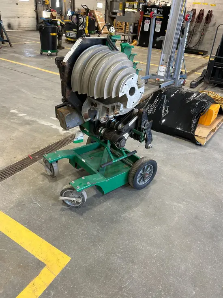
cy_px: 149
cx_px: 112
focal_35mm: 26
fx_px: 223
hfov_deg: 53.1
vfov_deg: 67.3
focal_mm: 5.7
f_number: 1.5
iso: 100
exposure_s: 1/60
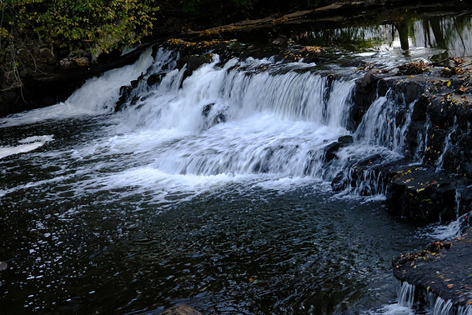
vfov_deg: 16.1
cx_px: 238
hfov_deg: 23.9
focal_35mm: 85
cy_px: 156
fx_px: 1115
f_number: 22
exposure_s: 1/34
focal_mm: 55
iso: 6400
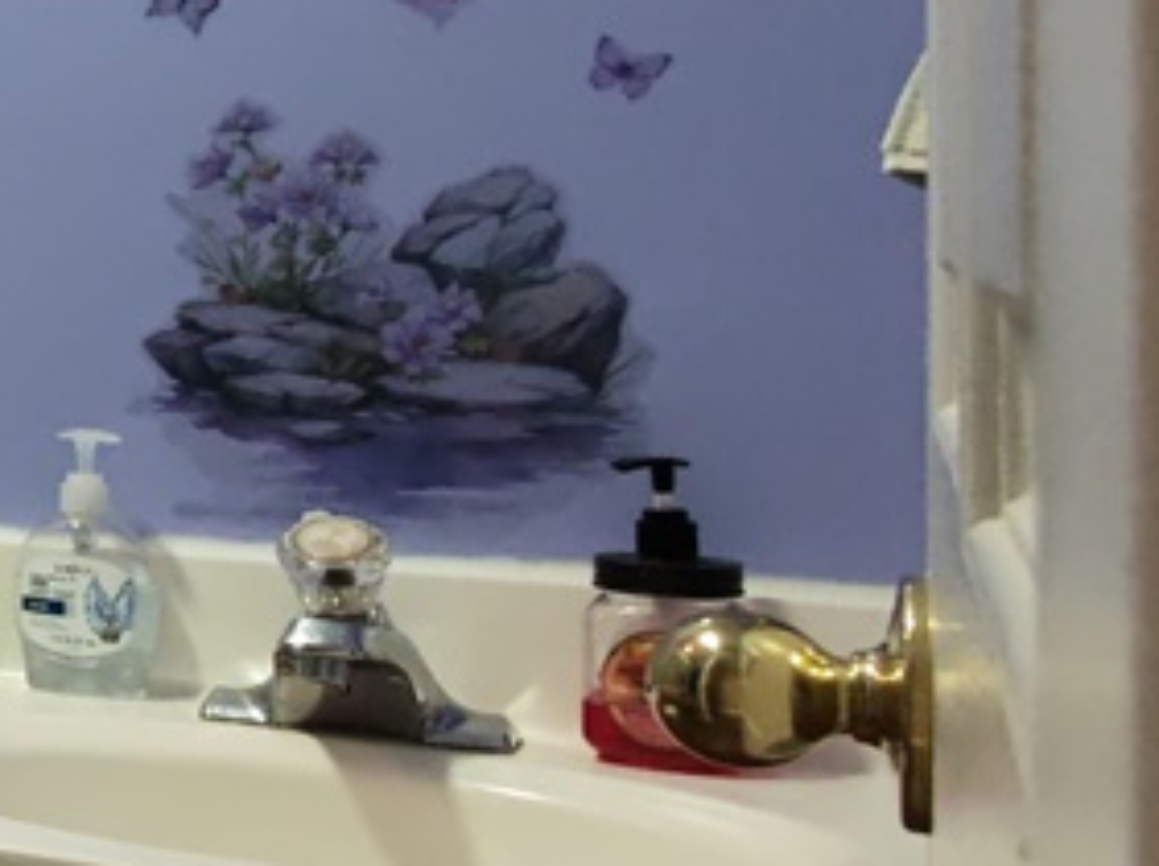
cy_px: 214
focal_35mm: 73
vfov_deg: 20.0
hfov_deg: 18.1
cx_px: -1155
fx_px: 2441
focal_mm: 16
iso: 1732
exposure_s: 1/33
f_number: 2.55
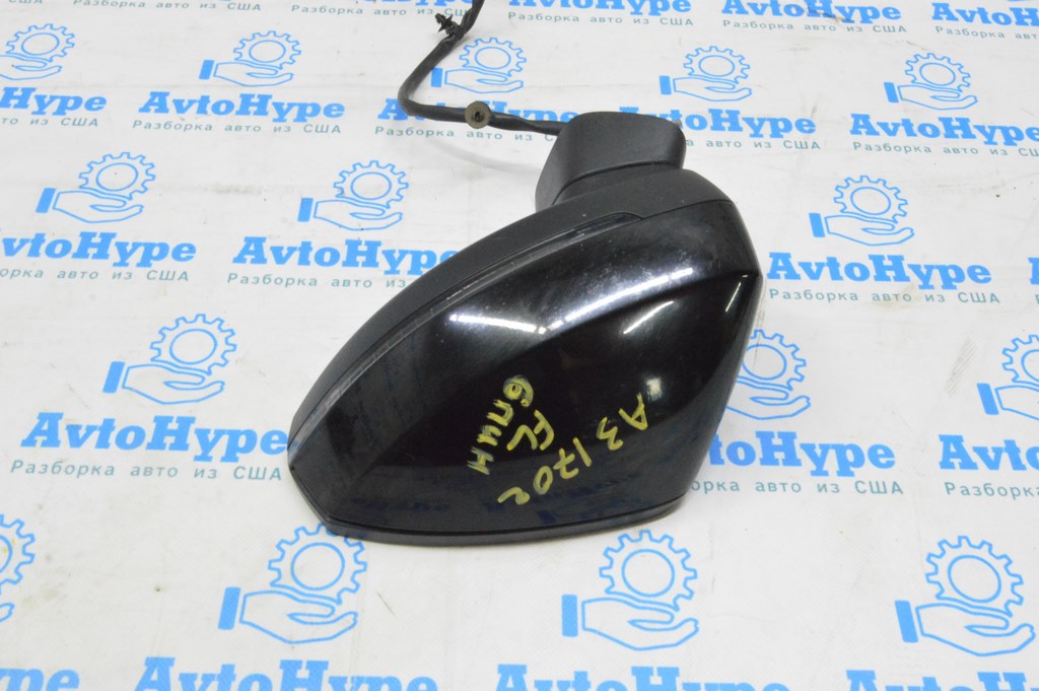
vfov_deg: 36.8
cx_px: 520
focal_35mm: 36
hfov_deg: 53.2
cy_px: 346
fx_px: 1038
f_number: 20
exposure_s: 1/15
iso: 6400
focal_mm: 24
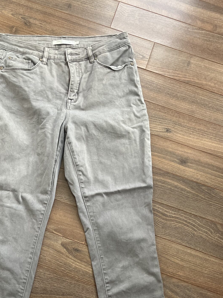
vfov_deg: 48.4
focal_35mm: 38
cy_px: 191
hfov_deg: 37.1
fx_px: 326
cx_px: 63
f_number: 1.6
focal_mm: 5.1
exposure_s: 1/116
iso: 125
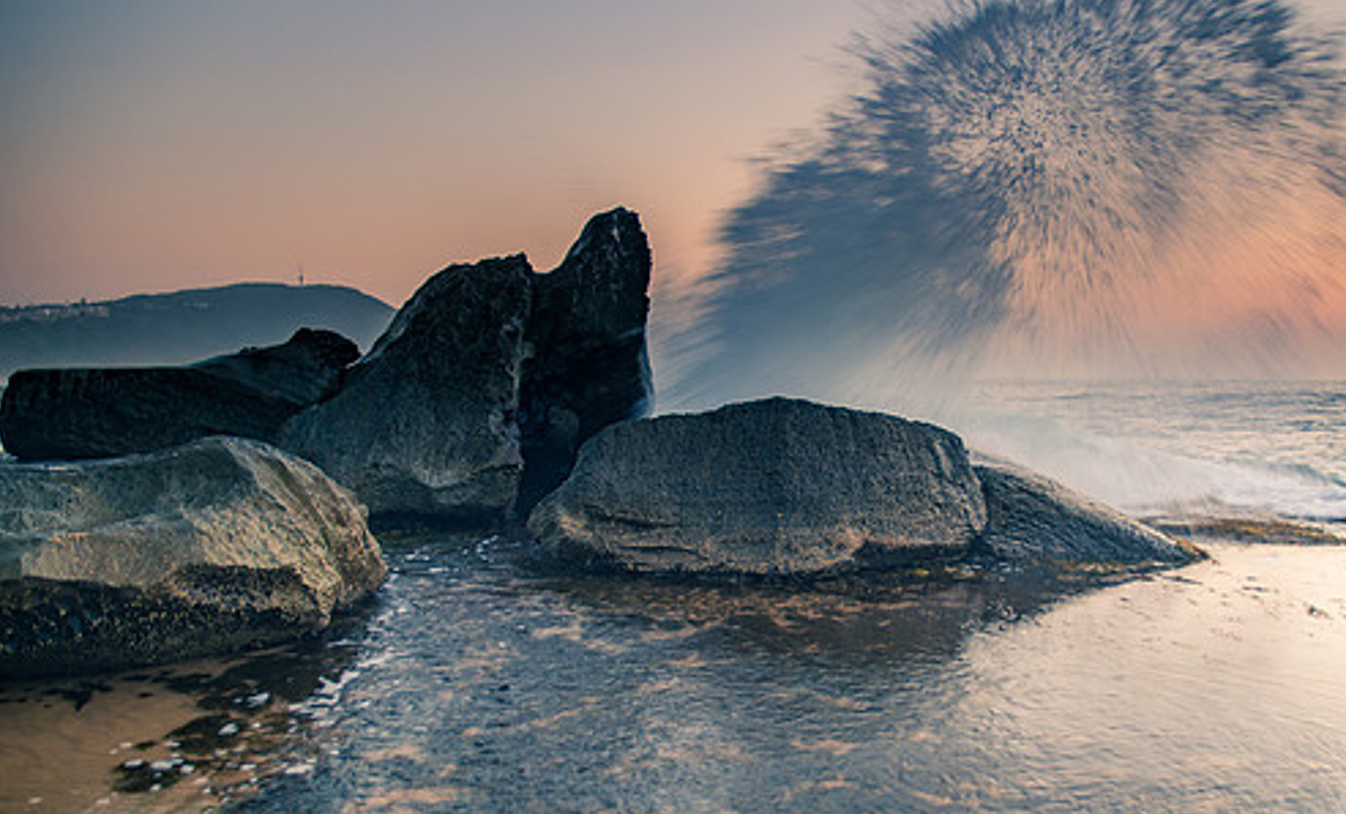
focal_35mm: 32
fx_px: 1163
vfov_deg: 38.4
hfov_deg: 59.5
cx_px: 827
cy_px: 489
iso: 64
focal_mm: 16
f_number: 2.8
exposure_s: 1/10
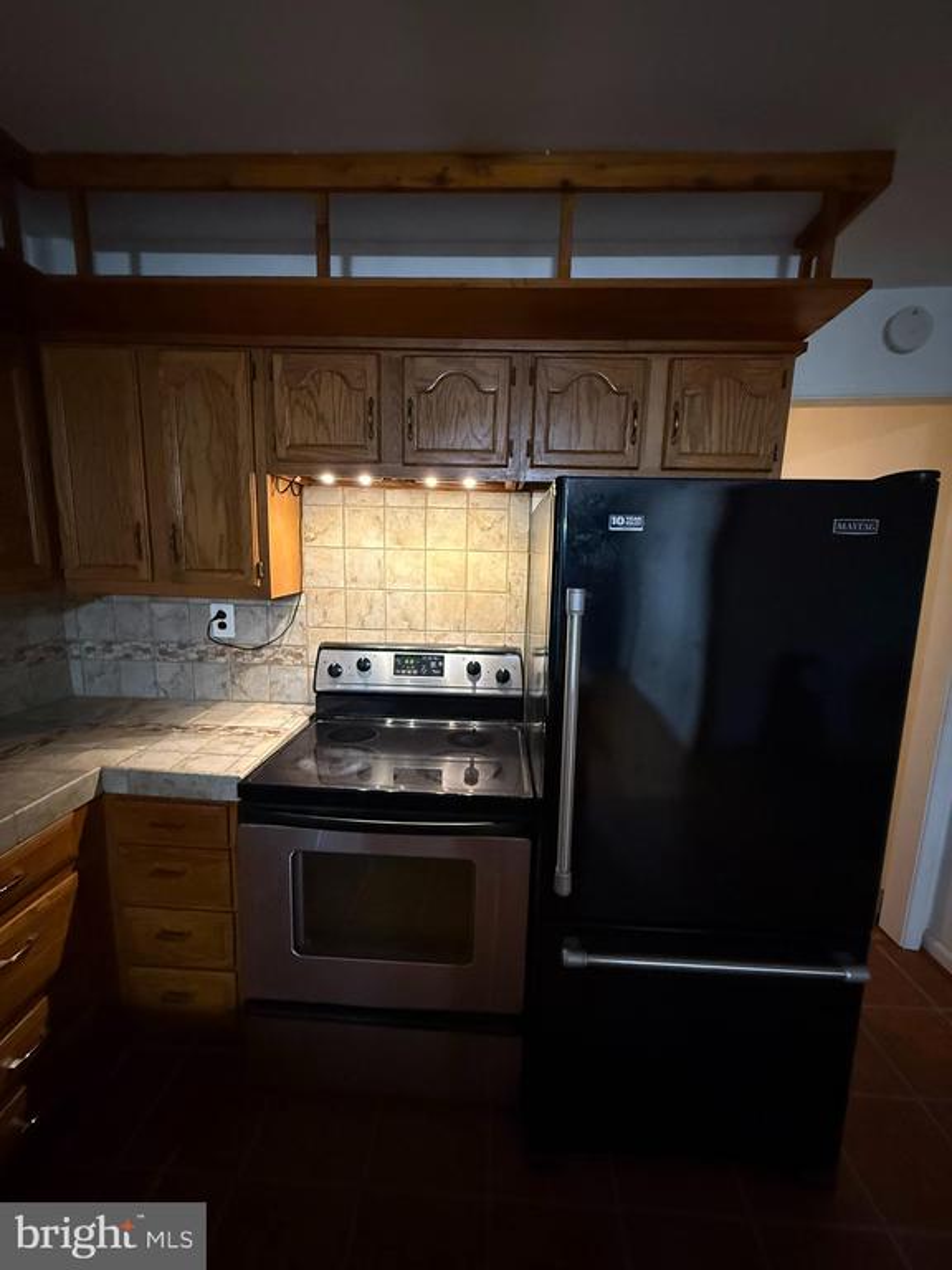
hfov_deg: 85.7
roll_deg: -1.7
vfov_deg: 102.1
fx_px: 513
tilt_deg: -8.9
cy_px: 635
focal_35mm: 14
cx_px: 476
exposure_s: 1/60
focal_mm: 2.22
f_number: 2.2
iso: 1000
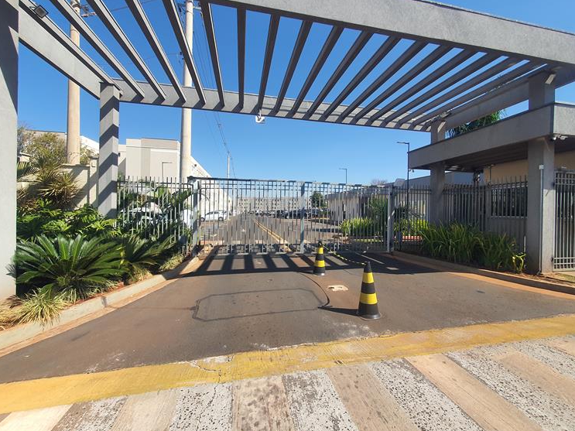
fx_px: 233
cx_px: 293
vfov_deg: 85.7
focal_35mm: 14
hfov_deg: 102.1
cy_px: 216
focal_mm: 1.8
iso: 50
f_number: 2.2
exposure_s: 1/598
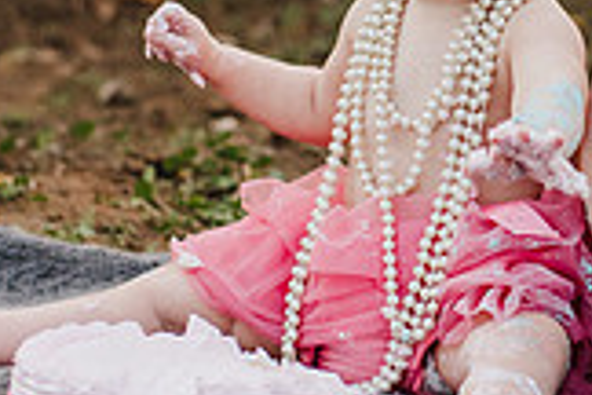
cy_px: -57
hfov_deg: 10.1
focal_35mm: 199
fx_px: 3272
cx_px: 745
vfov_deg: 6.9
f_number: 2.8
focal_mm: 50
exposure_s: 1/500
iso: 400
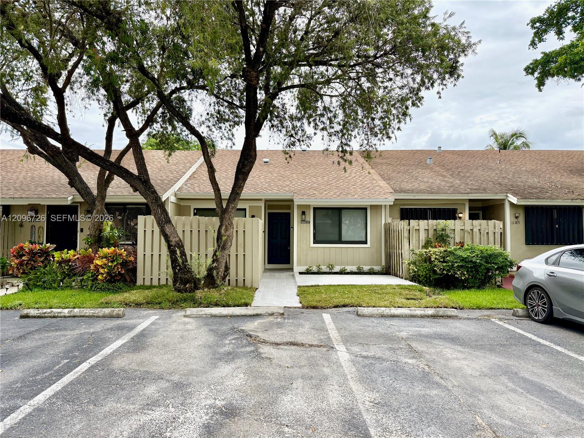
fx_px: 405
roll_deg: +0.2
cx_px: 292
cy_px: 219
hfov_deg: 71.6
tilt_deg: +3.2
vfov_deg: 56.8
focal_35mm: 24
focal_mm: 6.76
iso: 100
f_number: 1.78
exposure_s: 1/567
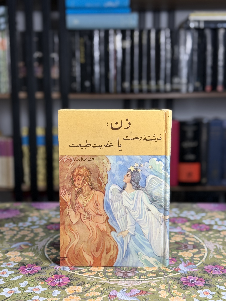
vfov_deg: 39.7
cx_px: 113
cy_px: 150
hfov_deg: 30.3
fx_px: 418
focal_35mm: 48
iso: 64
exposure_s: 1/100
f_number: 1.78
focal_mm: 6.76
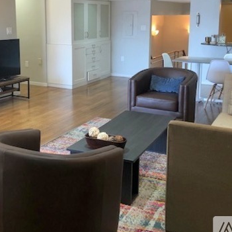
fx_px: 356
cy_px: 77
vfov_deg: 35.7
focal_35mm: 47
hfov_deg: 36.0
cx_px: 99
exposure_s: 1/17
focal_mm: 3.99
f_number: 1.8
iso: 40
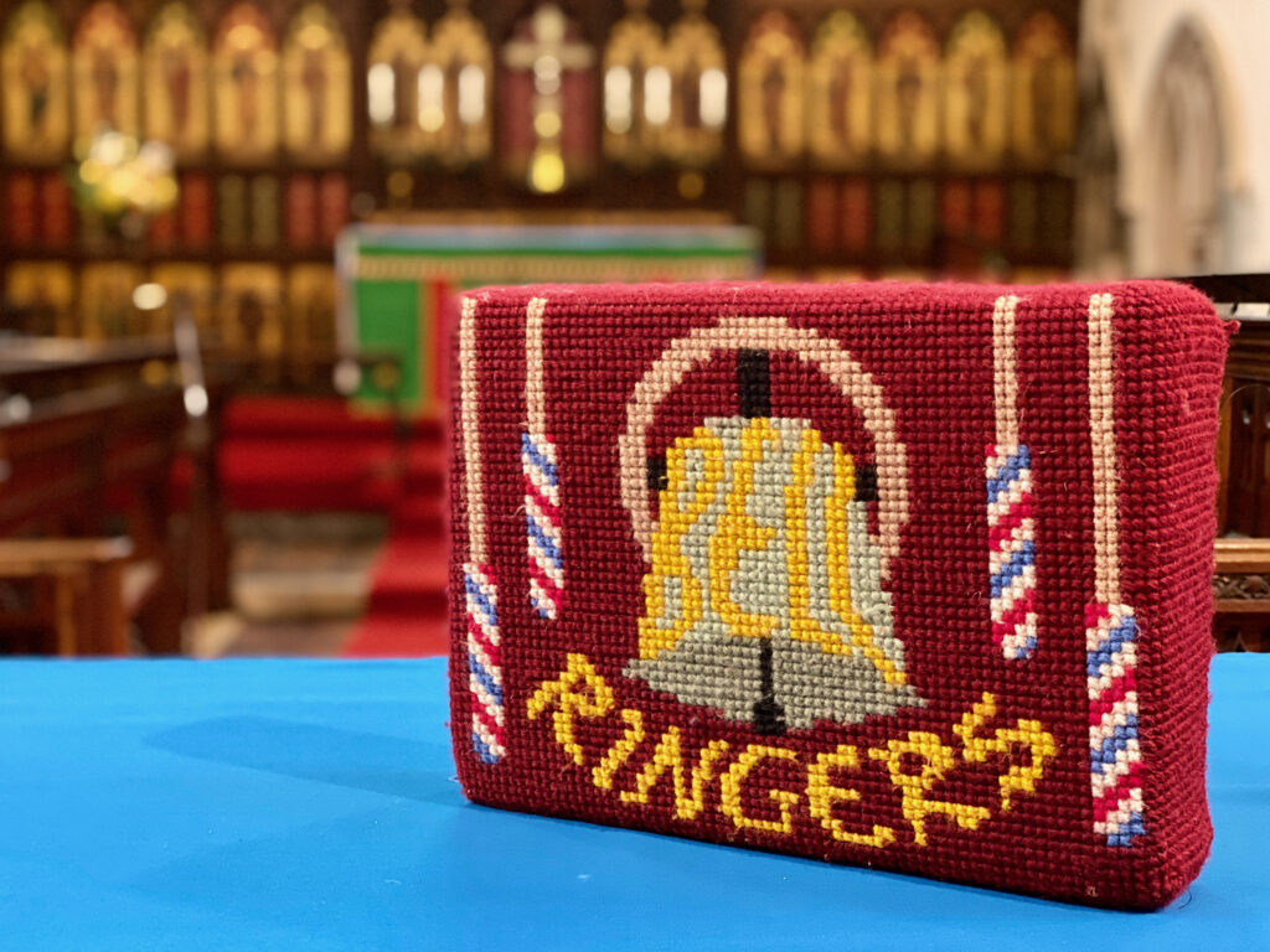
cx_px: 635
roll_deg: -0.4
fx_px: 1908
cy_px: 476
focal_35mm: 52
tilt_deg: -5.5
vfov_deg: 28.0
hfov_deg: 36.8
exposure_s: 1/14
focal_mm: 6
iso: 400
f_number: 2
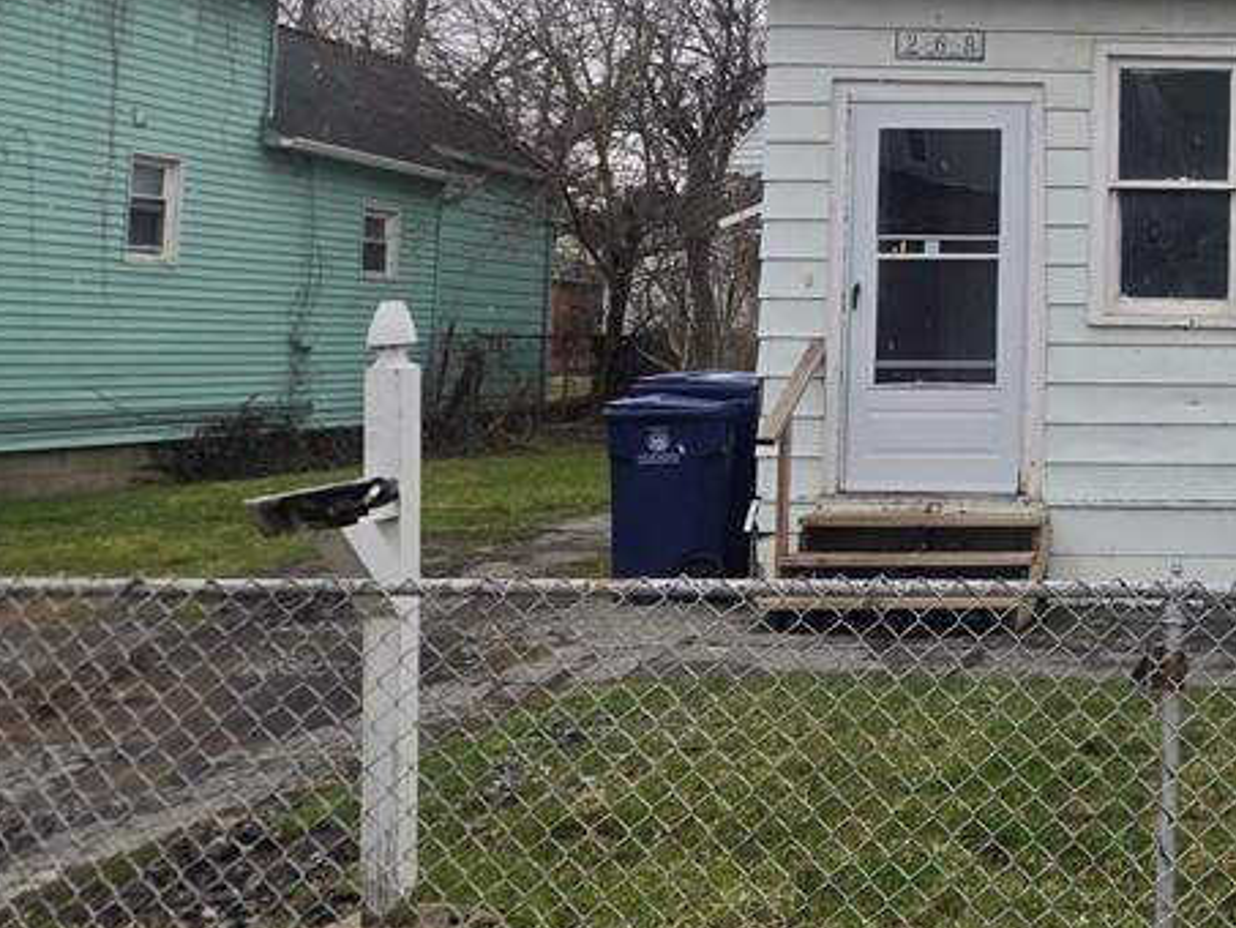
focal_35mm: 52
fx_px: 1857
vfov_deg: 27.5
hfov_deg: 33.1
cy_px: 197
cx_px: 1293
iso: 25
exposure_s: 1/201
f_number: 1.8
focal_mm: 5.4
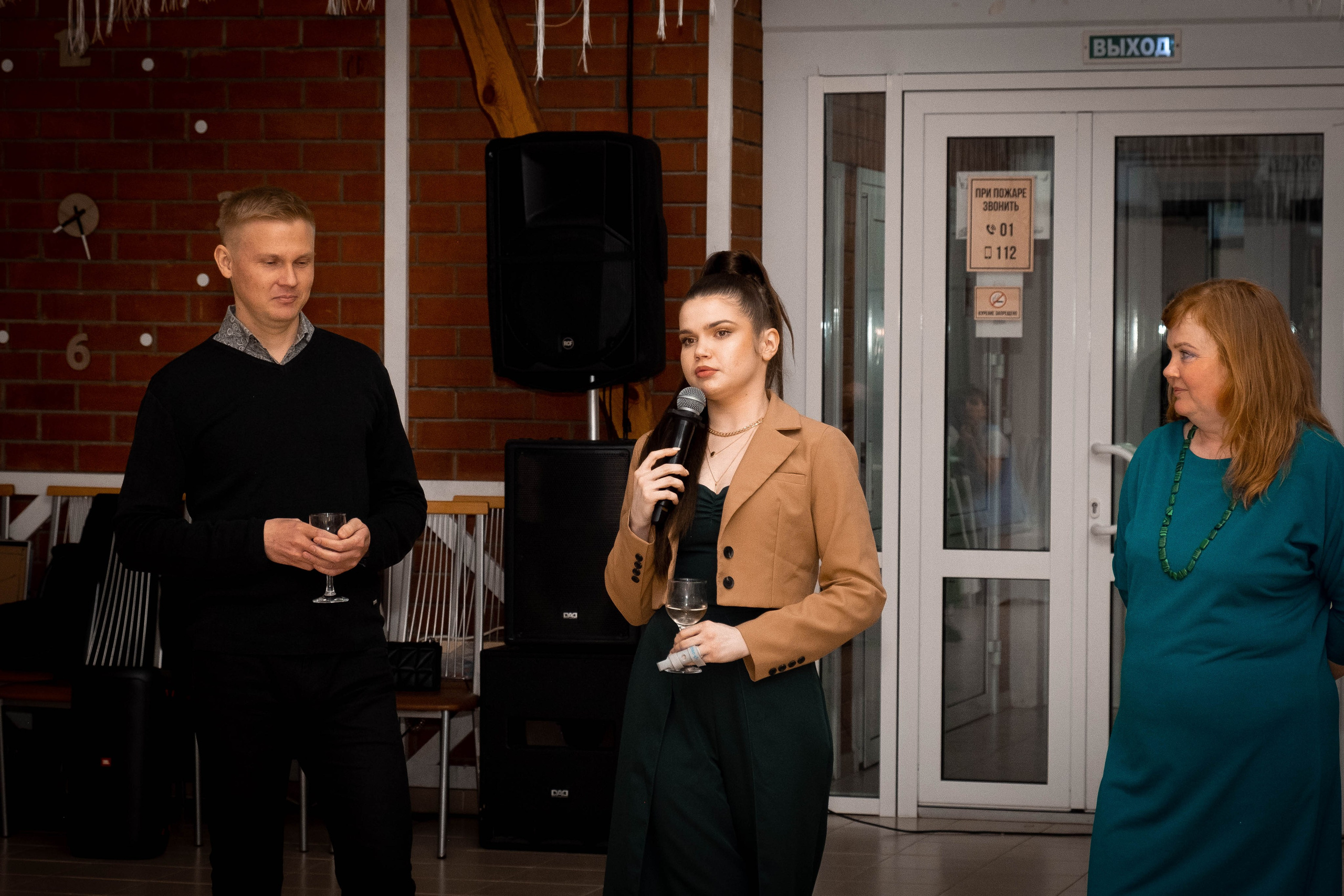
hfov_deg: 19.6
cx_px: 630
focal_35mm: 104
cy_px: 437
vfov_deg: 13.2
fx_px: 3883
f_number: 5.6
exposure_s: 1/160
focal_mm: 55
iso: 1000
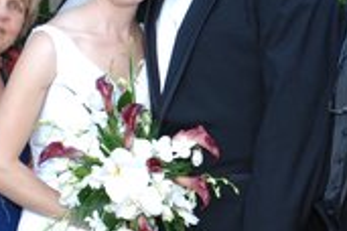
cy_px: 161
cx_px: 162
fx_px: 1513
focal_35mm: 157
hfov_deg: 13.1
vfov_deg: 8.7
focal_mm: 28
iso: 400
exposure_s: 1/50
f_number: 5.6
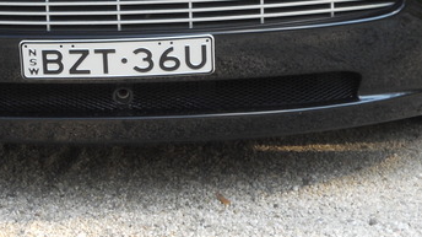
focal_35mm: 137
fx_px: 1532
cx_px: 126
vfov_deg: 8.7
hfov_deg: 15.6
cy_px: -44
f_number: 4.8
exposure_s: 1/80
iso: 80
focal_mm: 9.8
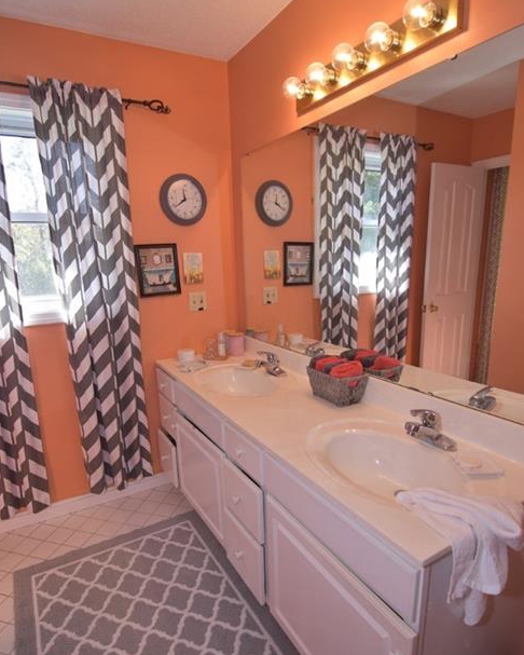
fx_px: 380
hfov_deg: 69.2
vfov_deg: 81.3
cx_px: 254
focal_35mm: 20
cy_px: 357
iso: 200
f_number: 4
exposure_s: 1/60
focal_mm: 11
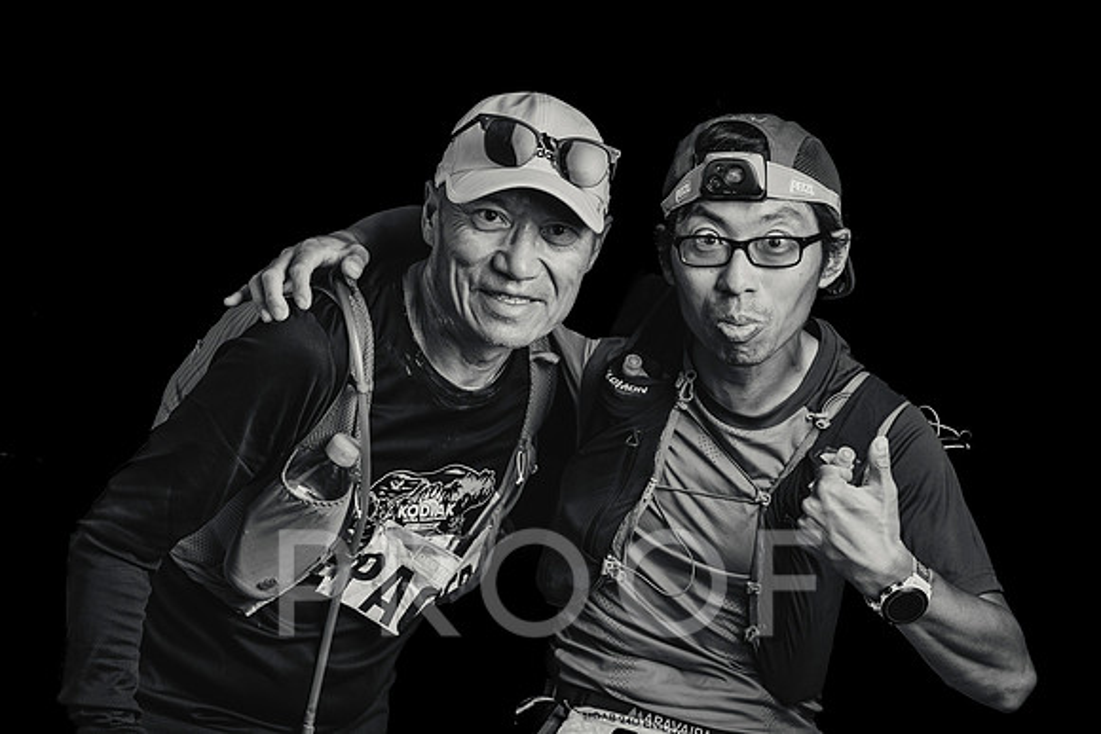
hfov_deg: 28.8
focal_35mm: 70
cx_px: 550
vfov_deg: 19.5
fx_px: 2141
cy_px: 367
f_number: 5.6
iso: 100
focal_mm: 70
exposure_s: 1/200
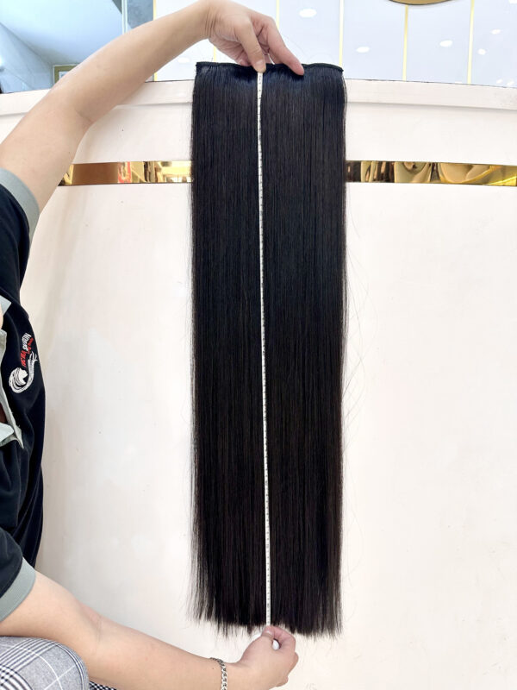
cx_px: 258
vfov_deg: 71.6
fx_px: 478
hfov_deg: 56.8
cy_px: 345
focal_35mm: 24
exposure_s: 1/100
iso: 100
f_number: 1.78
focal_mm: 6.86
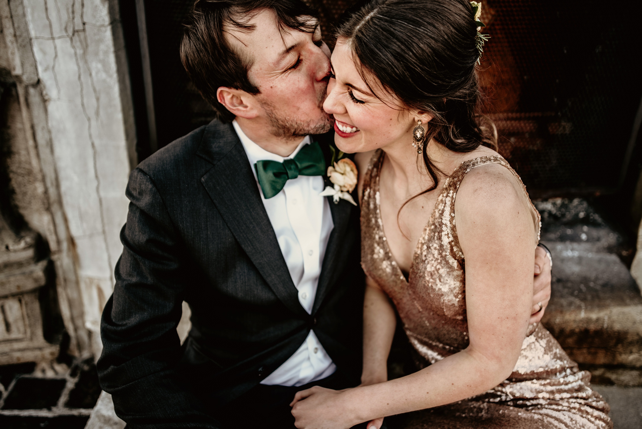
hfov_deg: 54.4
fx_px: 624
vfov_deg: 37.9
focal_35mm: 35
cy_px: 214
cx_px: 321
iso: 250
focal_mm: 35
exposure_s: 1/200
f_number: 2
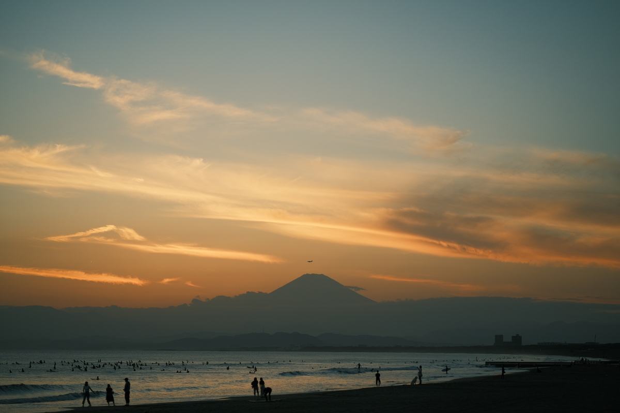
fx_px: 1447
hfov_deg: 24.2
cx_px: 310
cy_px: 206
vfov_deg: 16.3
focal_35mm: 84
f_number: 1.2
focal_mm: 56
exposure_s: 1/3200
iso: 160
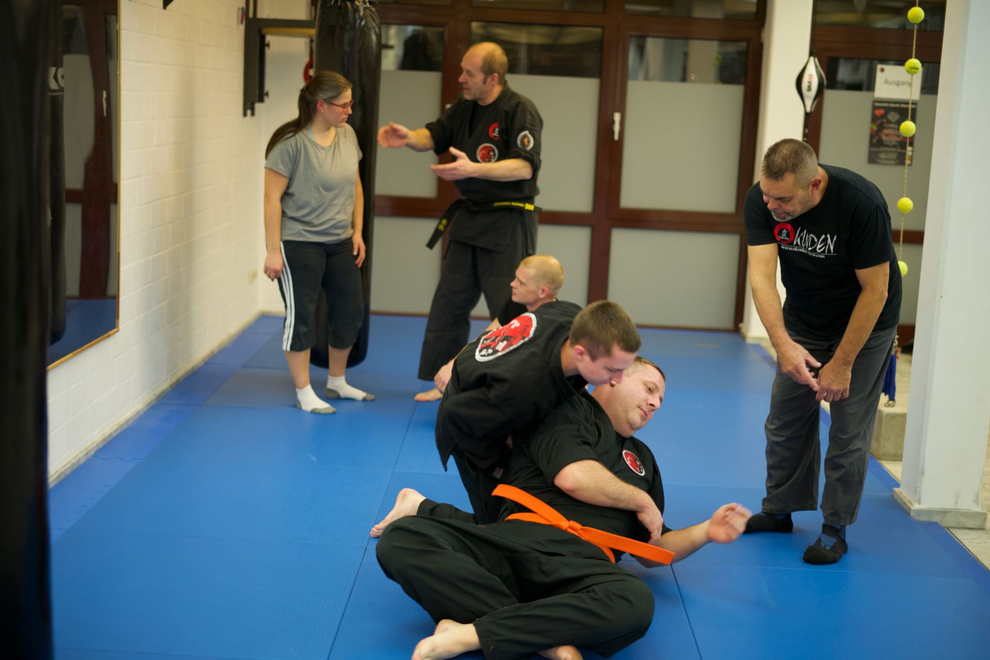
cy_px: 330
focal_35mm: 50
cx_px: 495
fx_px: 1375
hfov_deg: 39.6
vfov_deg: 27.0
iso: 500
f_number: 1.8
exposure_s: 1/60
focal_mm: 50
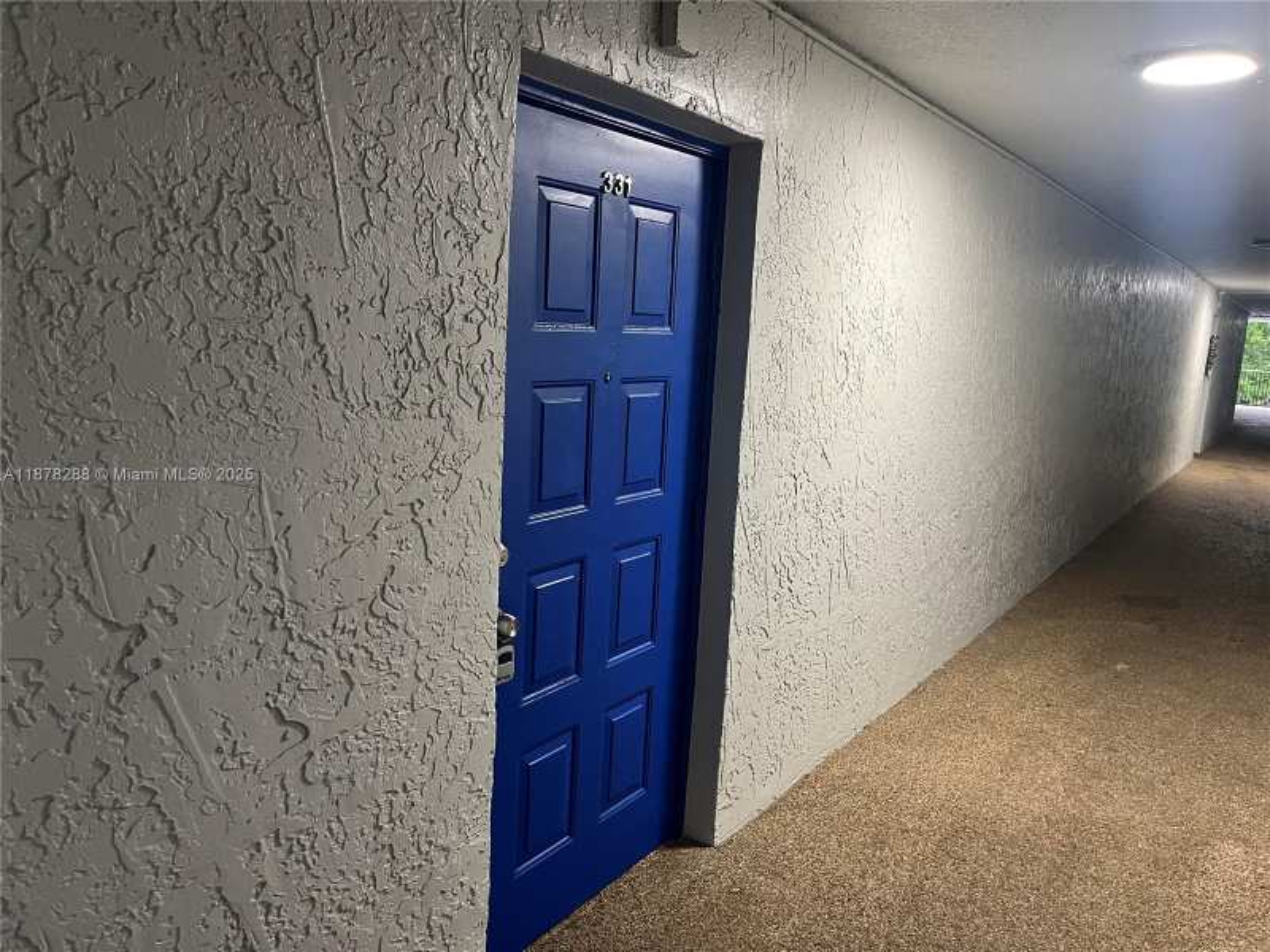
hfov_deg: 67.3
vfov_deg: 53.1
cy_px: 476
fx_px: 954
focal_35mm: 26
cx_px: 635
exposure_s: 1/60
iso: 320
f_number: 1.6
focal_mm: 5.1
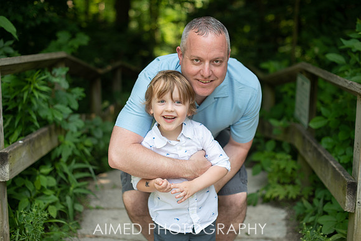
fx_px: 519
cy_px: 120
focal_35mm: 52
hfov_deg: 38.3
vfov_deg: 26.1
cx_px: 180
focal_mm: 50
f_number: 2.2
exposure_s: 1/800
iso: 250
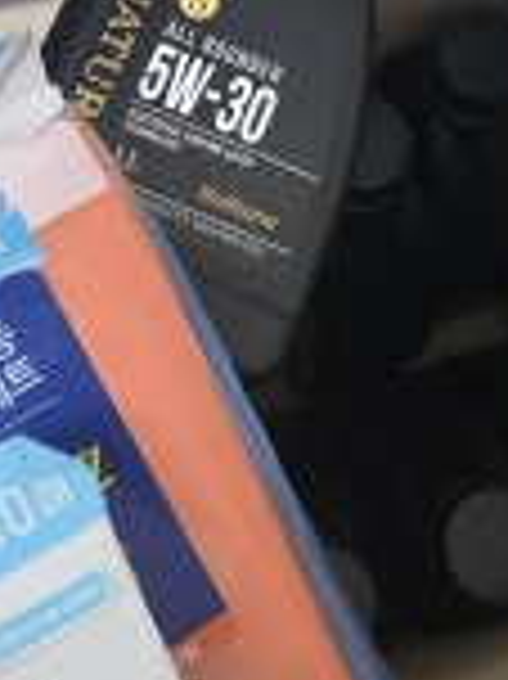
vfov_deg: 34.1
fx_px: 1078
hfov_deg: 26.5
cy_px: 158
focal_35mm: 55
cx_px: 238
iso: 800
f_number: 1.7
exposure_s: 1/60
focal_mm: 6.3
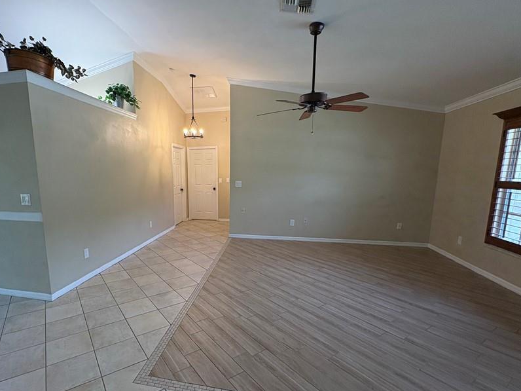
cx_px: 210
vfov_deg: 71.4
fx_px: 271
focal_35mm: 18
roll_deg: +1.5
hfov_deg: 86.7
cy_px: 215
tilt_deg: -8.8
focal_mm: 2.22
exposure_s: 1/120
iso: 200
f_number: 2.2
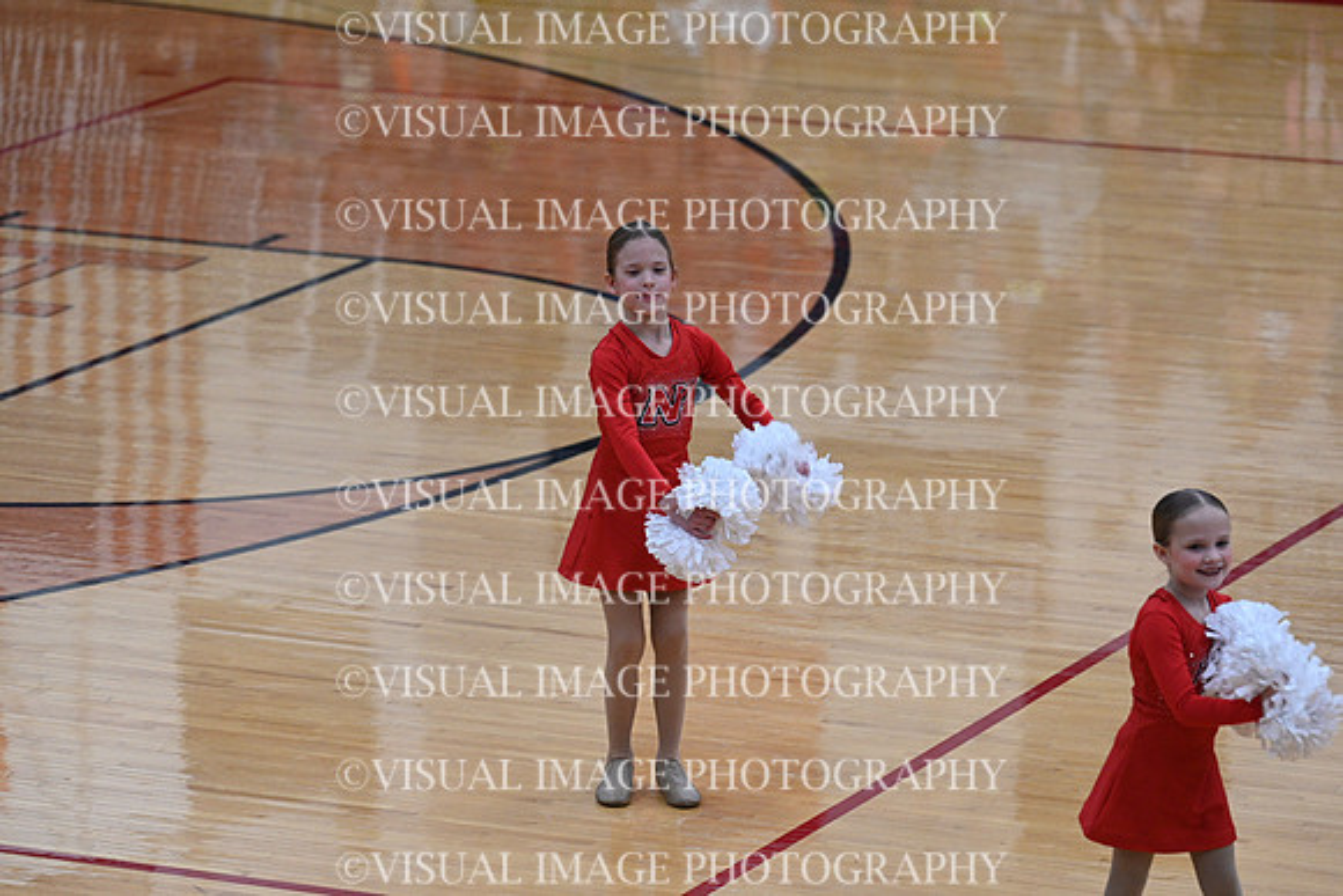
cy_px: 448
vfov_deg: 7.4
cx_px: 672
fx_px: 6903
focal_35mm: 185
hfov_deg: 11.1
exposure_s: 1/400
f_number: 4
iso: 4000
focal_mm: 185
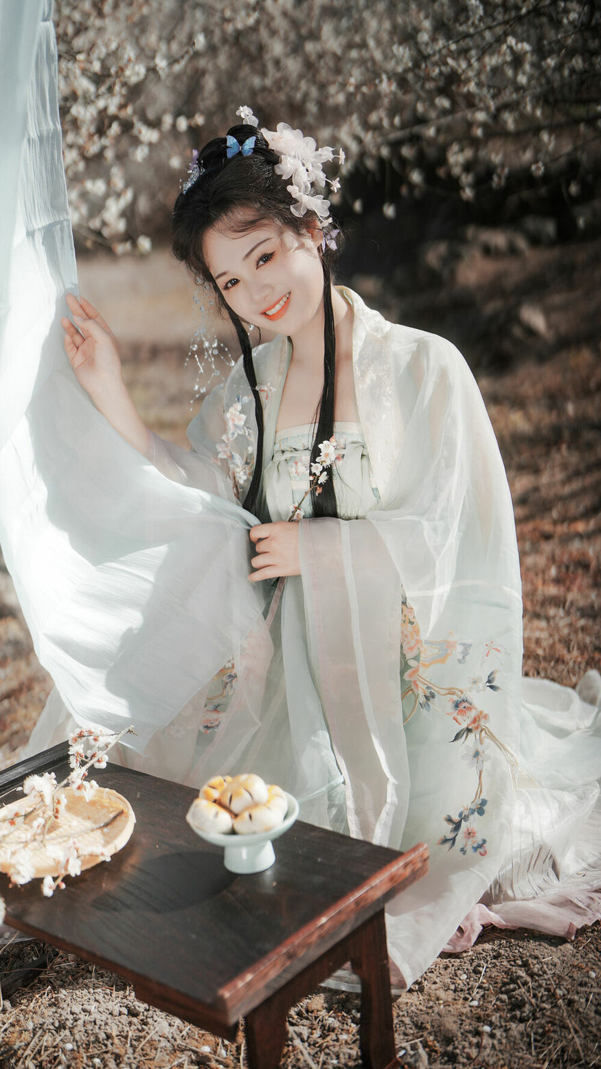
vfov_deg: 39.2
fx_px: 1502
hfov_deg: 22.6
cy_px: 531
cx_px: 250
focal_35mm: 53
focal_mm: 50
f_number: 1.4
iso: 100
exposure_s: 1/8000
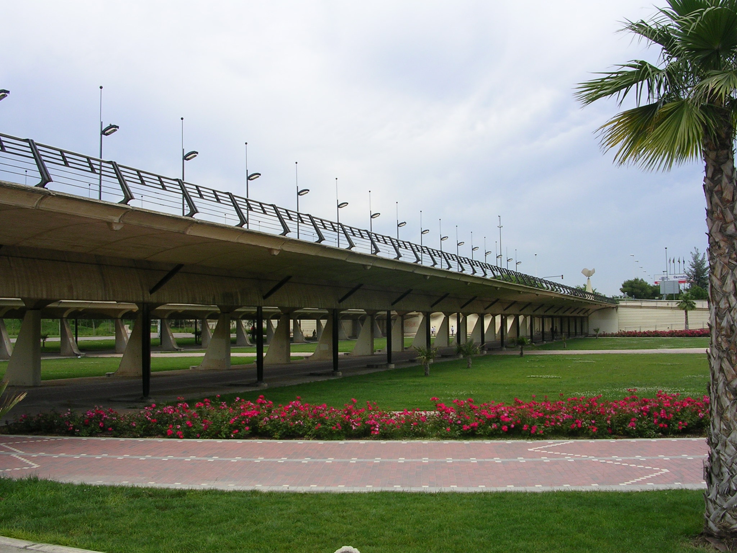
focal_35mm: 38
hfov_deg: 49.0
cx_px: 368
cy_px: 276
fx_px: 809
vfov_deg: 37.7
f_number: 5.6
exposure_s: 1/310
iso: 50
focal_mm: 5.8
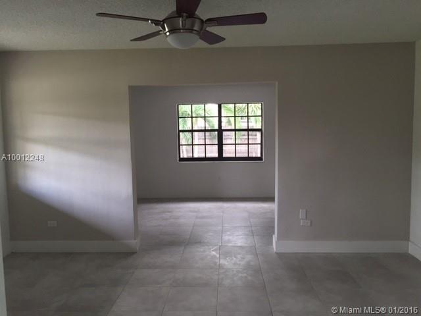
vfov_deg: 48.2
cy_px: 158
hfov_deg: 61.7
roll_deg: +0.3
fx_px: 353
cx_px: 210
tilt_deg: -4.9
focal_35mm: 29
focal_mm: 4.15
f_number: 2.2
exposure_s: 1/30
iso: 64
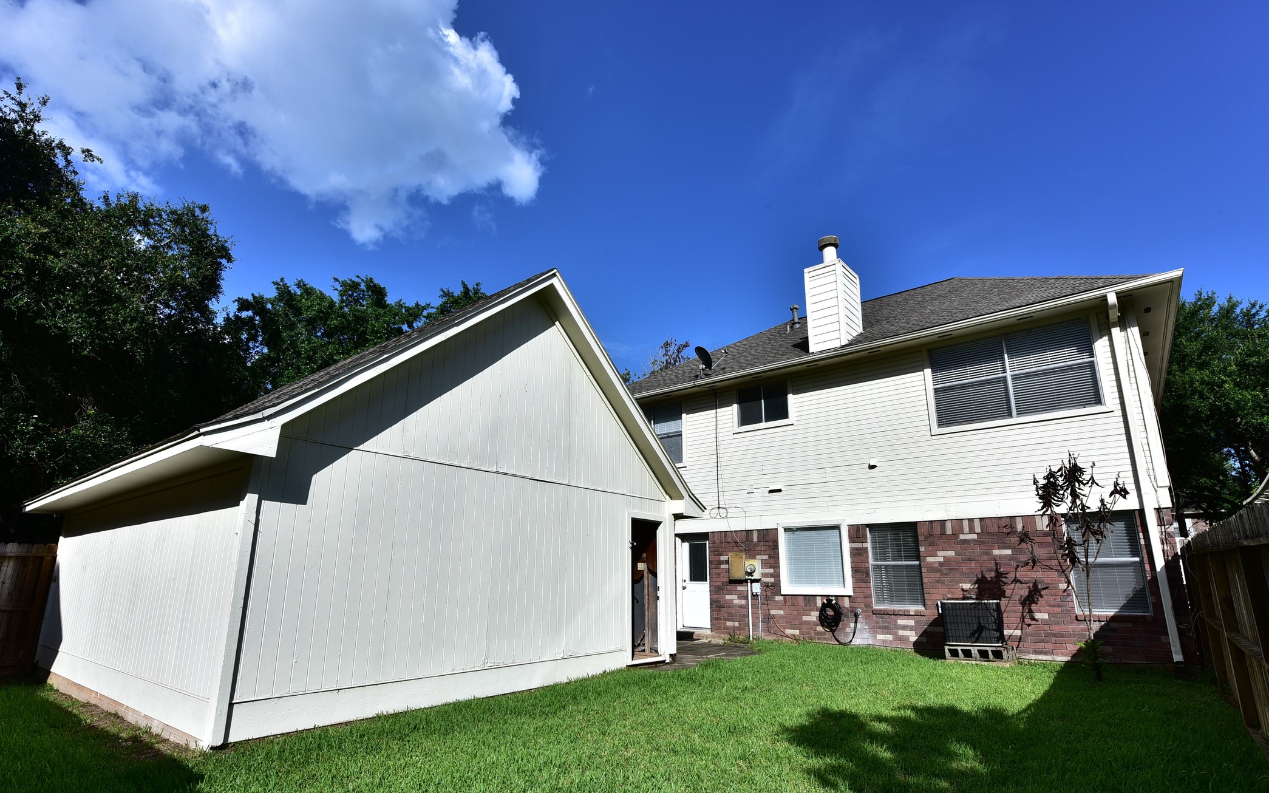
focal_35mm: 18
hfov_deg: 91.1
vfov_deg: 64.9
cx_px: 637
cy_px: 435
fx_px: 622
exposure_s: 1/100
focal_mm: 17
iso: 100
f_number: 14
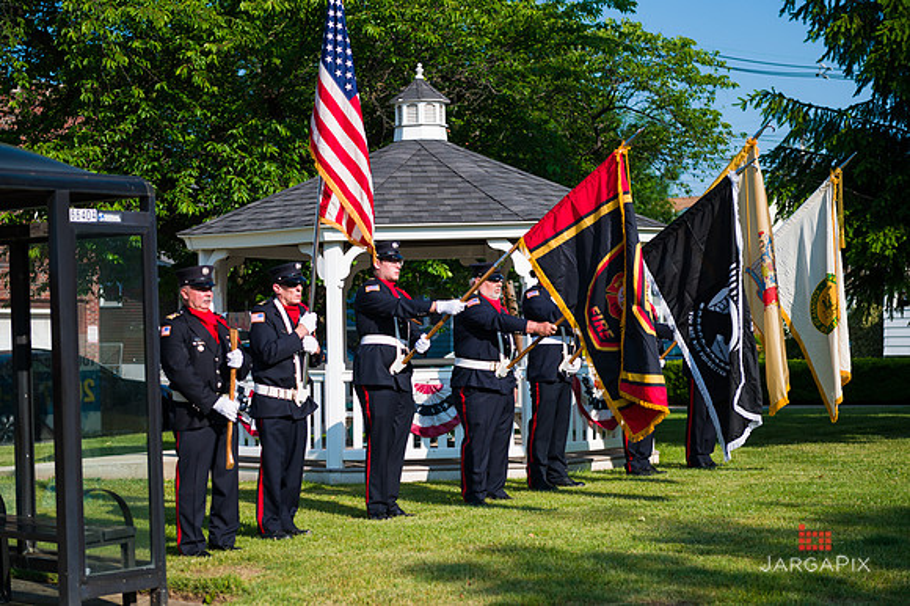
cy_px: 303
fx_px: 1768
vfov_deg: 19.4
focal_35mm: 70
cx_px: 455
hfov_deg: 28.9
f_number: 3.2
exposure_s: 1/3200
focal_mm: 70
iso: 200
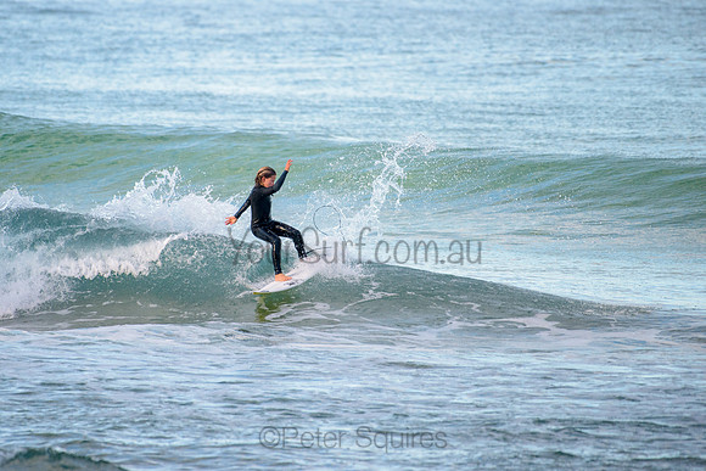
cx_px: 273
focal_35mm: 613
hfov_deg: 3.4
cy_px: 204
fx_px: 12029
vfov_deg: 2.2
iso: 320
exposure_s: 1/2000
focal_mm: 500
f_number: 5.6
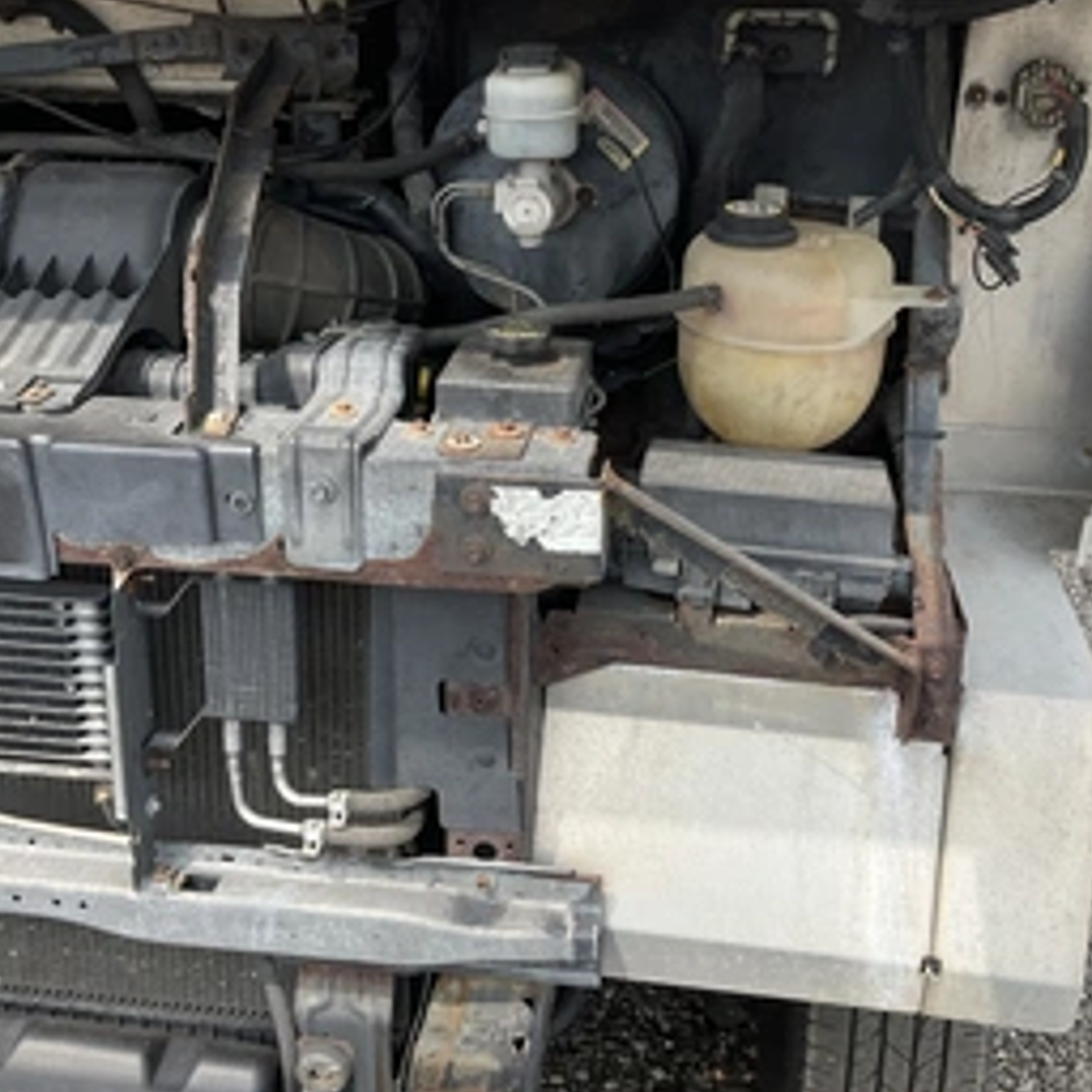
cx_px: 563
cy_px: 499
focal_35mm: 40
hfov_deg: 41.9
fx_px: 1428
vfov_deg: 41.8
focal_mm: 3
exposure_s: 1/509
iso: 25
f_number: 1.8
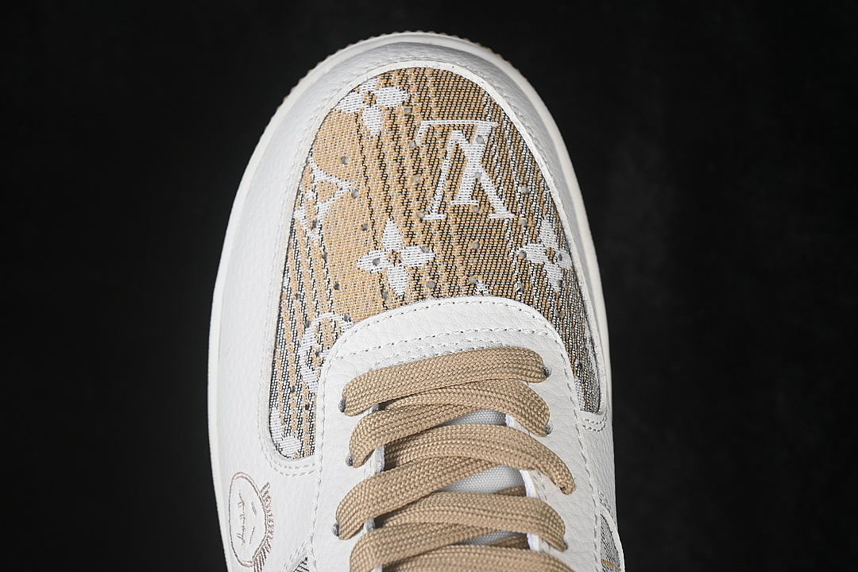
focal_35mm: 75
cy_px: 286
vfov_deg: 18.2
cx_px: 429
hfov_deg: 27.0
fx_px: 1787
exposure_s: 1/80
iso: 160
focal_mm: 50
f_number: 7.1
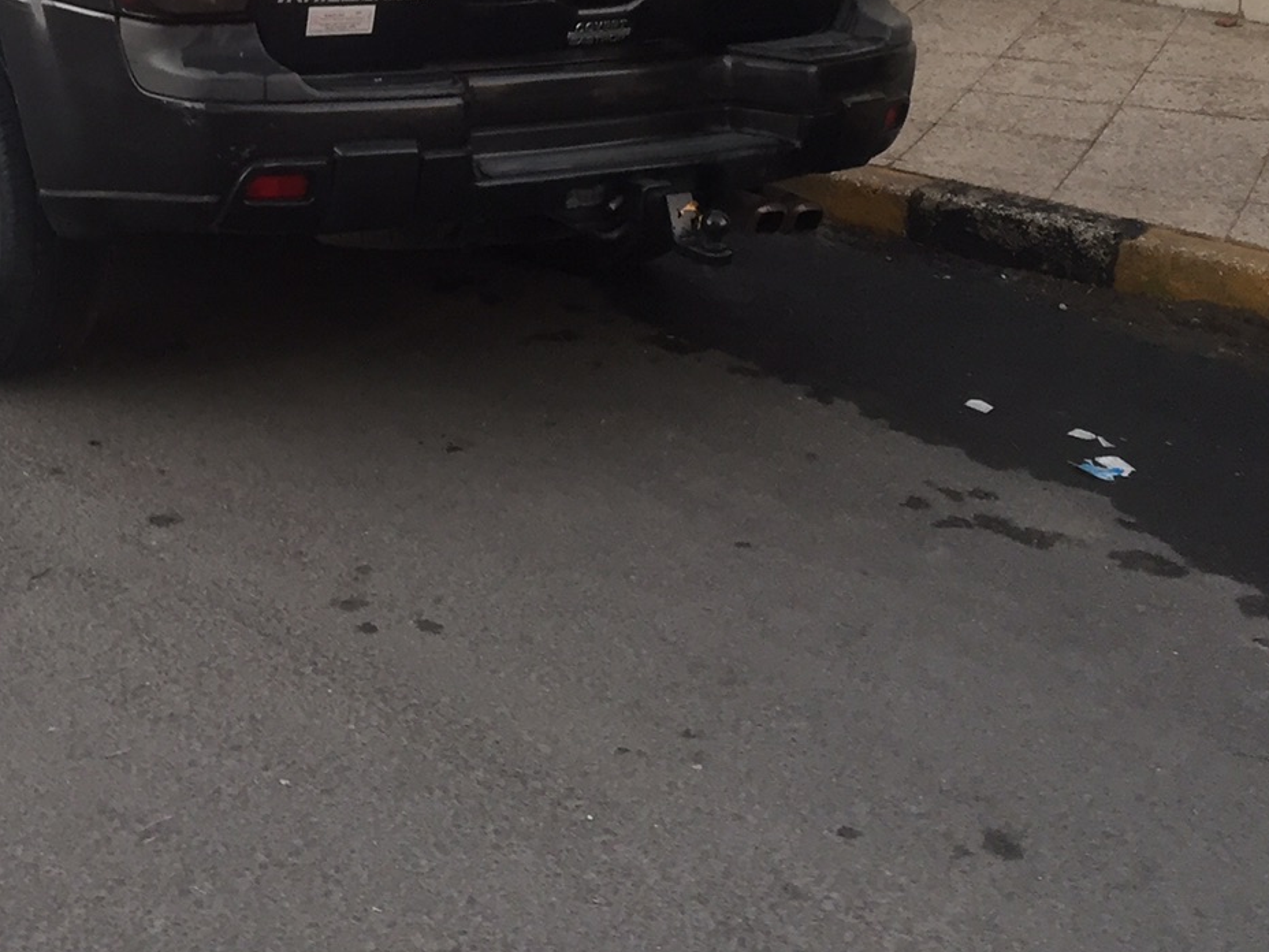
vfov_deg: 23.3
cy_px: -26
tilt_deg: -6.9
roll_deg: +1.3
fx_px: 2200
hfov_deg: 31.5
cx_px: 283
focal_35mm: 60
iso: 80
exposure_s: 1/33
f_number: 2.2
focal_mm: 4.15
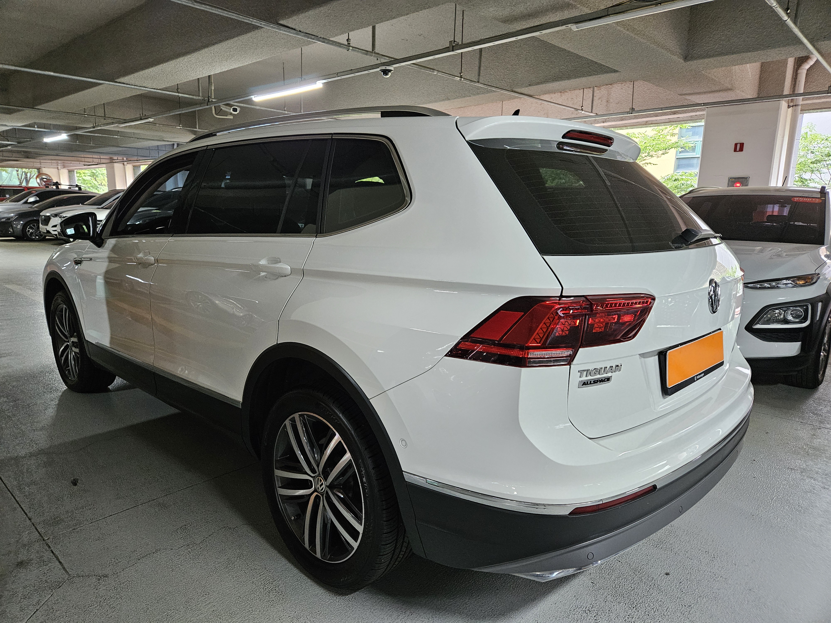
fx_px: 552
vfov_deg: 58.9
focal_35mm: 23
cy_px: 312
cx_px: 416
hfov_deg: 73.9
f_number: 1.8
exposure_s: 1/120
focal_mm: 5.4
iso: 500
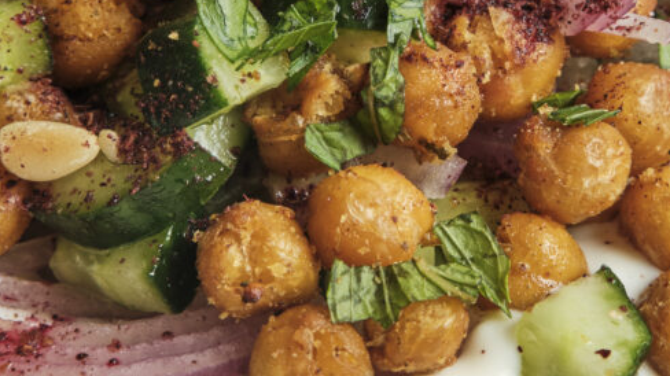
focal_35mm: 231
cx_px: 402
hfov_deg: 9.3
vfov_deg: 5.2
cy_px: 36
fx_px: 4102
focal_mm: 70
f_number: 9
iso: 200
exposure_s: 1/80
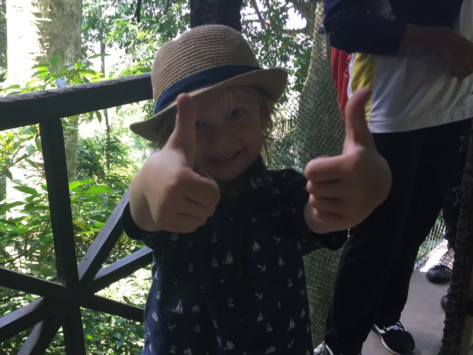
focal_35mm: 39
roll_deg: +2.8
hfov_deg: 47.1
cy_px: 218
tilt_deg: -21.1
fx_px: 533
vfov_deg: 36.6
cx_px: 156
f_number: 2.2
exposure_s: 1/40
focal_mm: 4.15
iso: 32
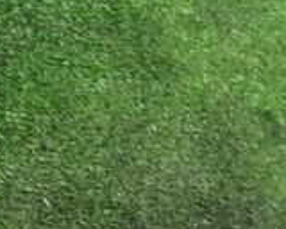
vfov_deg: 13.0
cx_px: 54
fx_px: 931
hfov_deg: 17.3
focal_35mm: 110
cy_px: 383
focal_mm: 5.4
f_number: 2.3
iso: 640
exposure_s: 1/30
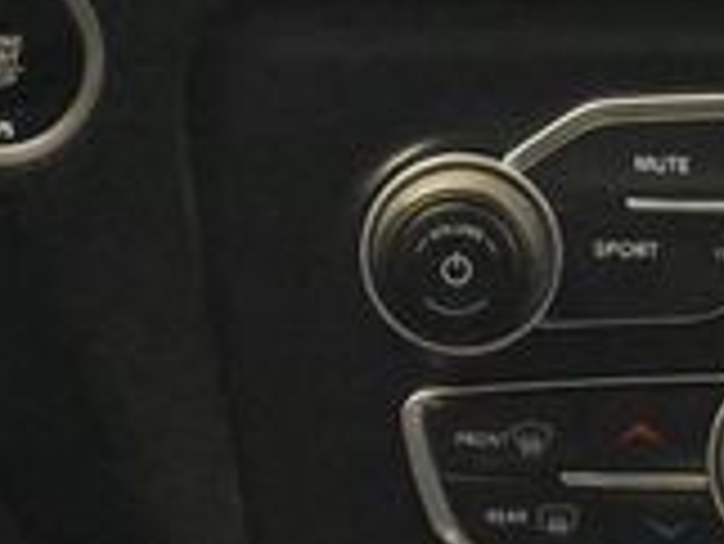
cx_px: 854
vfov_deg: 6.6
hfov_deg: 8.8
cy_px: -121
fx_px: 4666
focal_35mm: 223
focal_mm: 39
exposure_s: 1/13
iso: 12800
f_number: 5.6
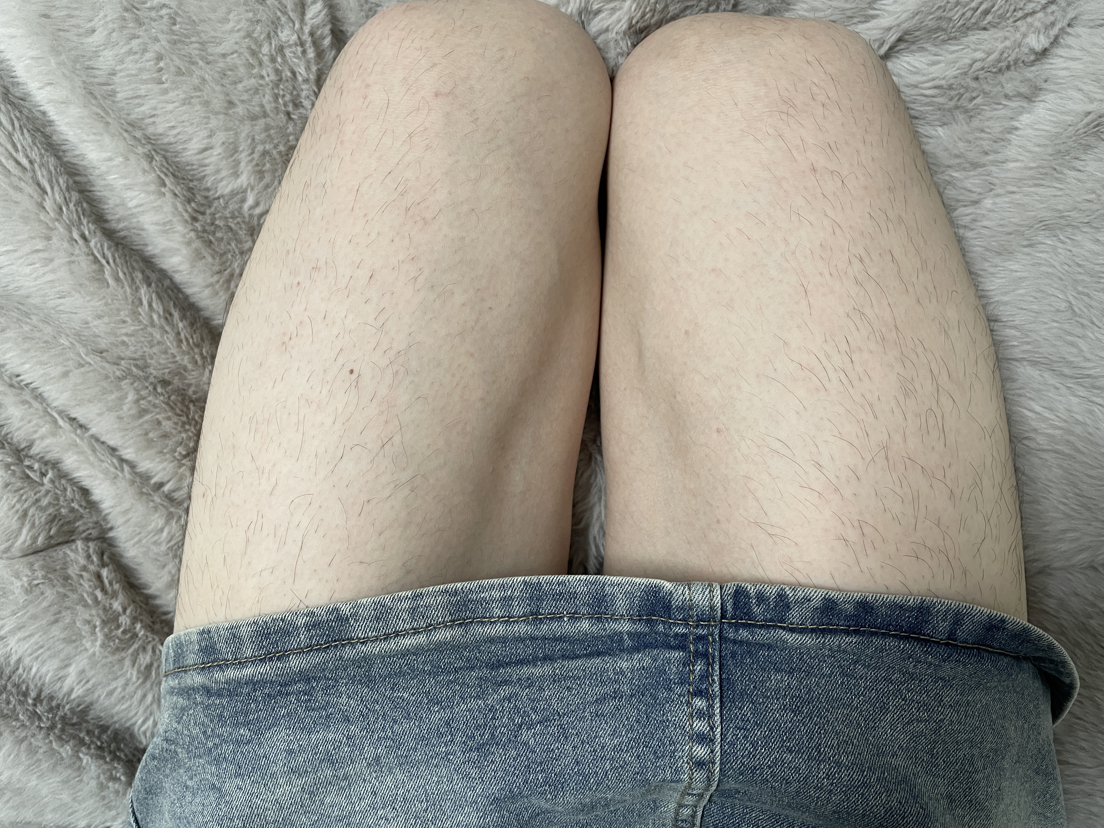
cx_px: 552
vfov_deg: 53.1
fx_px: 829
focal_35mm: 26
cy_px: 414
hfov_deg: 67.3
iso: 100
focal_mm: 4.2
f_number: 1.6
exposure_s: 1/50
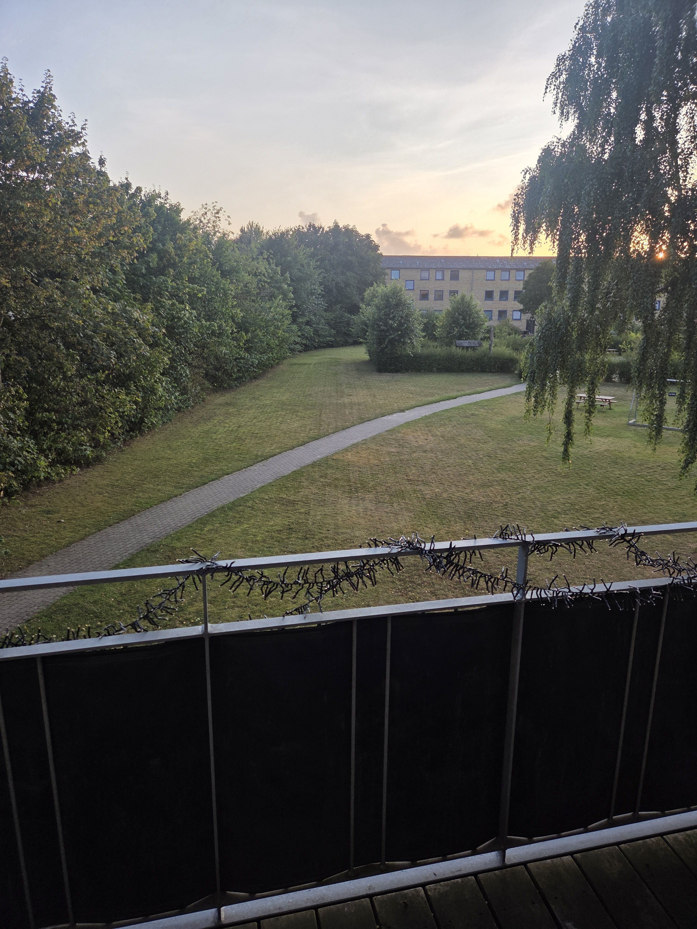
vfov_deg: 73.9
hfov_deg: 58.9
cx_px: 348
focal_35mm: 23
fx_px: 617
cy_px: 464
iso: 80
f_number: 1.8
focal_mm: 5.4
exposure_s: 1/662
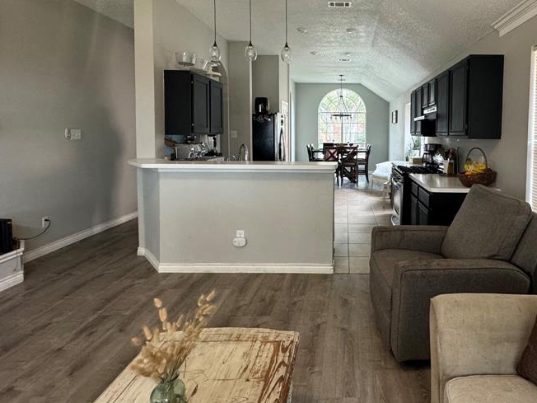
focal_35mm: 22
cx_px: 348
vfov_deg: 60.2
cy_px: 148
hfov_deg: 74.6
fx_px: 341
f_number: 2.2
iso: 320
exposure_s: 1/88
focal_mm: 2.22
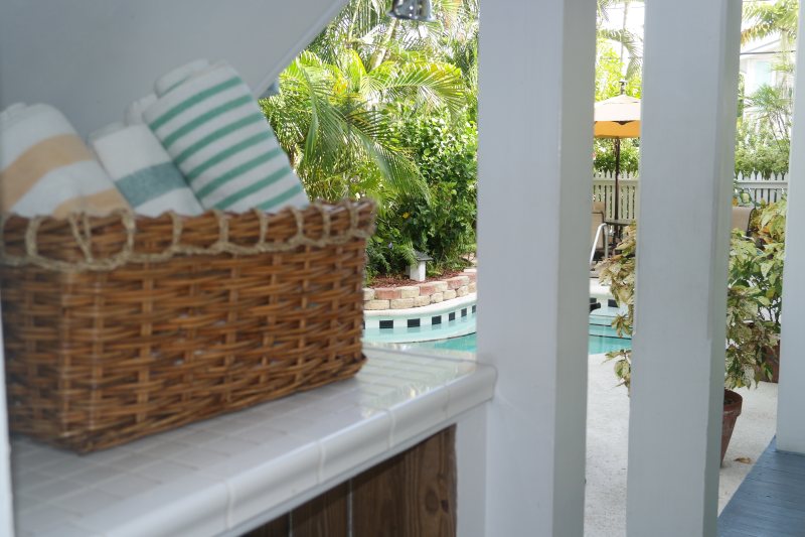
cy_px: 268
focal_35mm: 40
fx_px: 894
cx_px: 402
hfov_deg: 48.5
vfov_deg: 33.4
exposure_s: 1/100
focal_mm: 26
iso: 100
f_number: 4
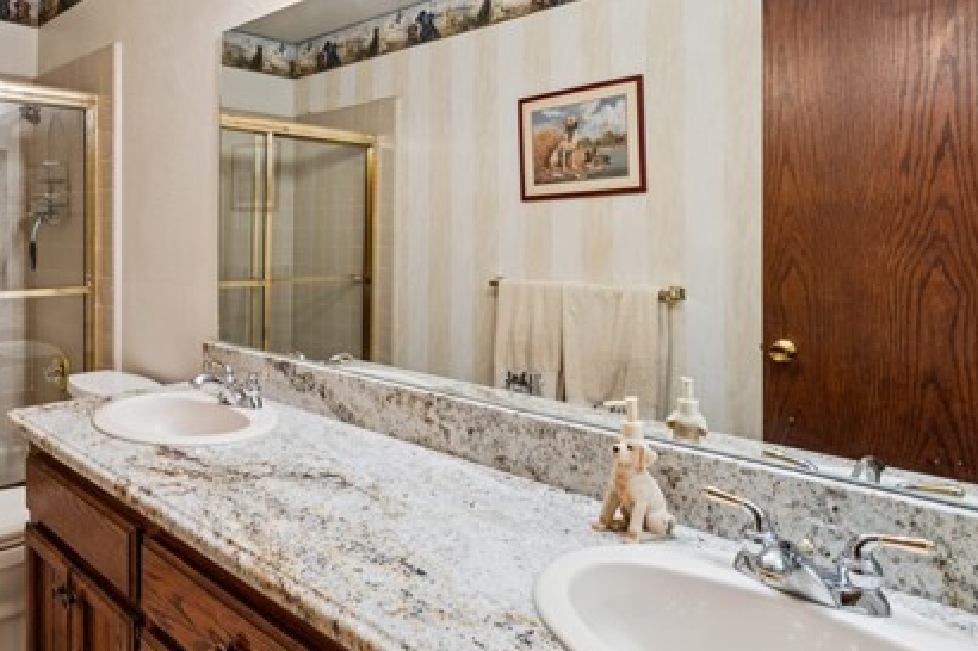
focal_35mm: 26
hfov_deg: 67.8
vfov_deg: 49.6
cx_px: 308
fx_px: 696
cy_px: 241
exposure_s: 1/1.25
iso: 100
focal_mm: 16.4
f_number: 13
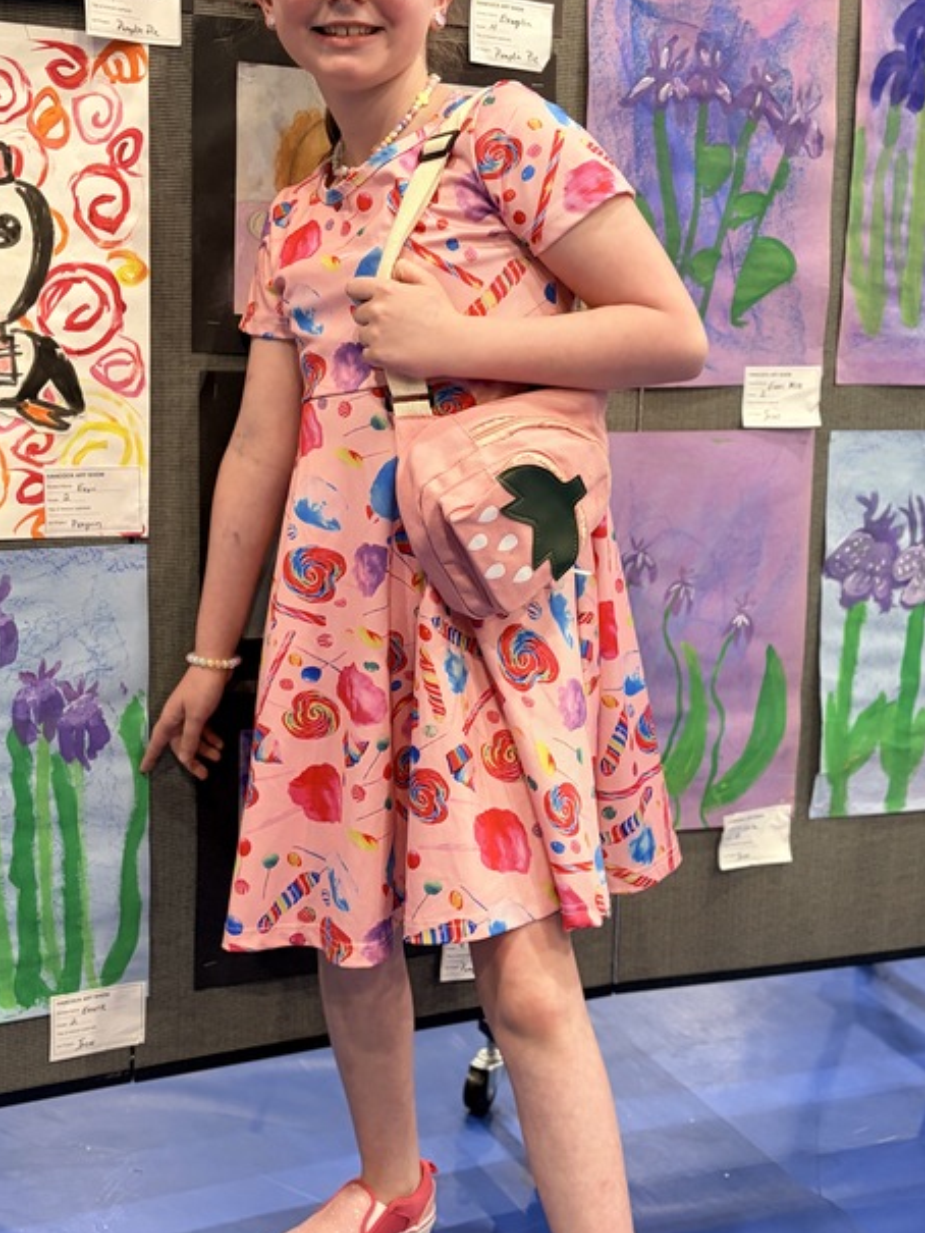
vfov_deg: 42.9
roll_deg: -1.2
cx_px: 420
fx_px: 1567
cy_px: 593
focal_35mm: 44
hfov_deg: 32.9
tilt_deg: -8.5
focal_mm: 5.96
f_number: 1.6
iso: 160
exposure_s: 1/60
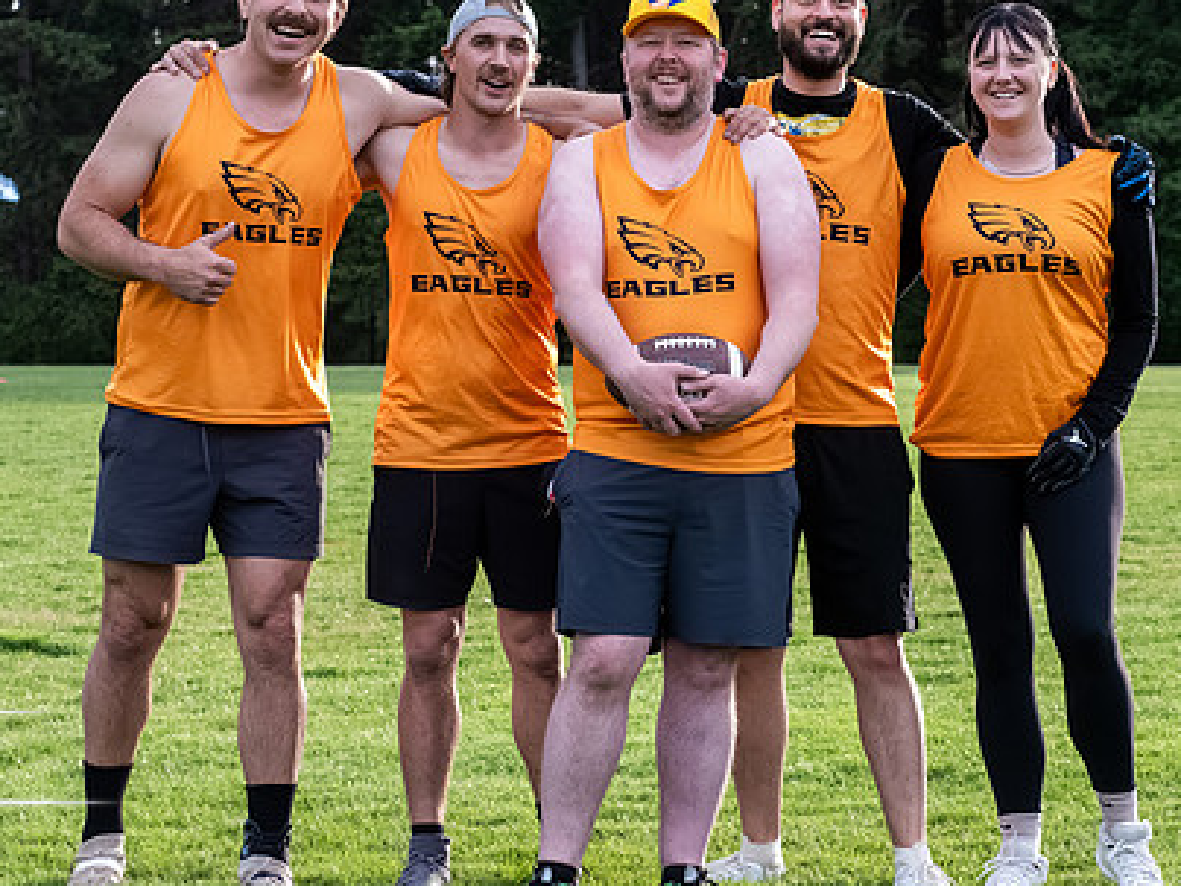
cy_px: 390
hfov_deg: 12.5
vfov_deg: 9.4
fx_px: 5391
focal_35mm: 158
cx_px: 631
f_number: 5
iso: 3200
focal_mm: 55
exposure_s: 1/1250
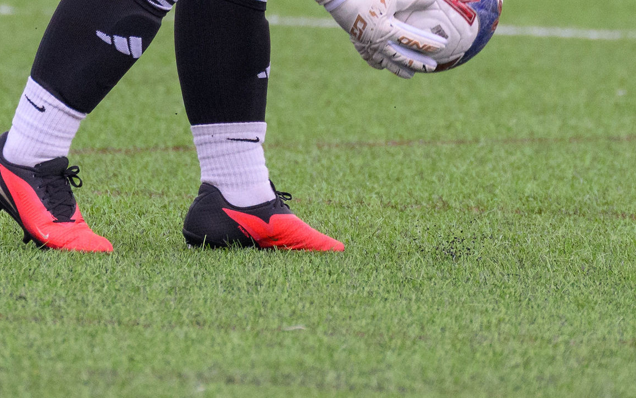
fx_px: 29846
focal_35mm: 1722
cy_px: -127
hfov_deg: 1.2
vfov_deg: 0.8
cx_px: 192
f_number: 5.3
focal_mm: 340
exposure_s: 1/1000
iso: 1600
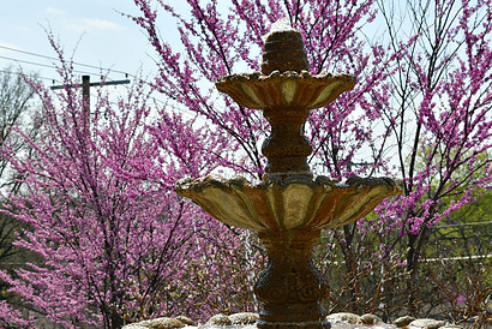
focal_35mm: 106
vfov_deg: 12.9
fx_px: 1450
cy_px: 176
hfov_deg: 19.3
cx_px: 257
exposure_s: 1/250
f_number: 11
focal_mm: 50
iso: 100
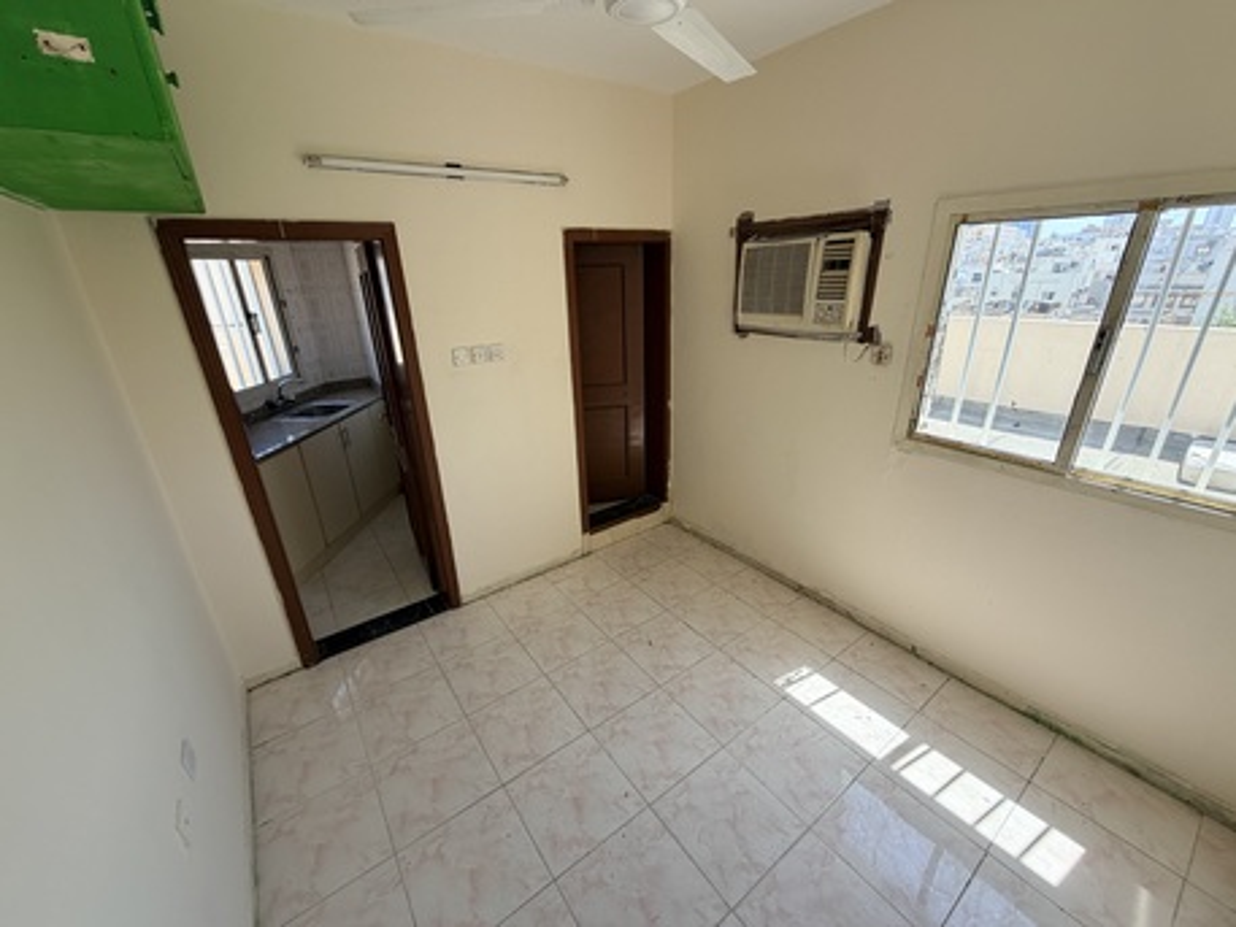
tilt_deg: -21.2
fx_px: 500
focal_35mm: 14
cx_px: 618
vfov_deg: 85.7
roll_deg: +1.3
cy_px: 464
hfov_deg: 102.0
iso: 50
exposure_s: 1/220
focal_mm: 2.22
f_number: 2.2
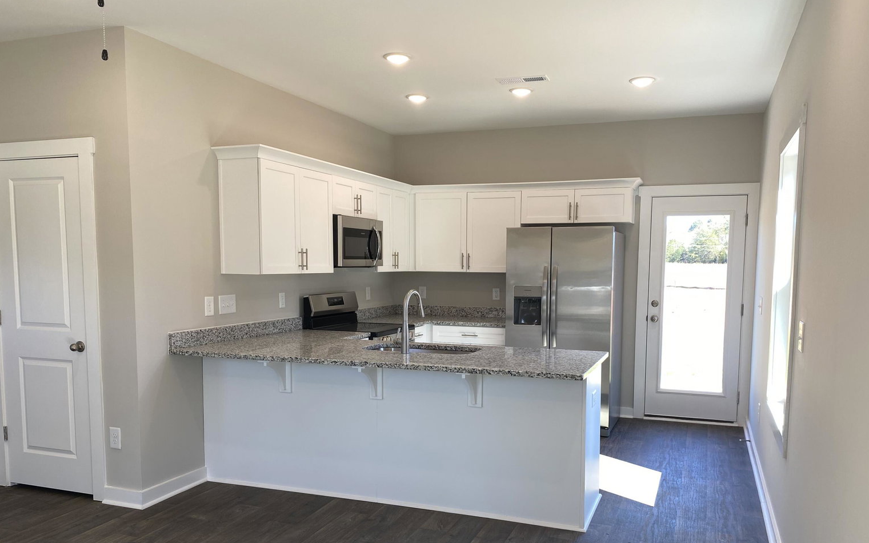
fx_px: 687
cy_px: 336
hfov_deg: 64.6
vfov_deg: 42.8
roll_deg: -0.3
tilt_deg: -7.0
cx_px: 456
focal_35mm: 29
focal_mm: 4.25
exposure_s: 1/120
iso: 32
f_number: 1.8
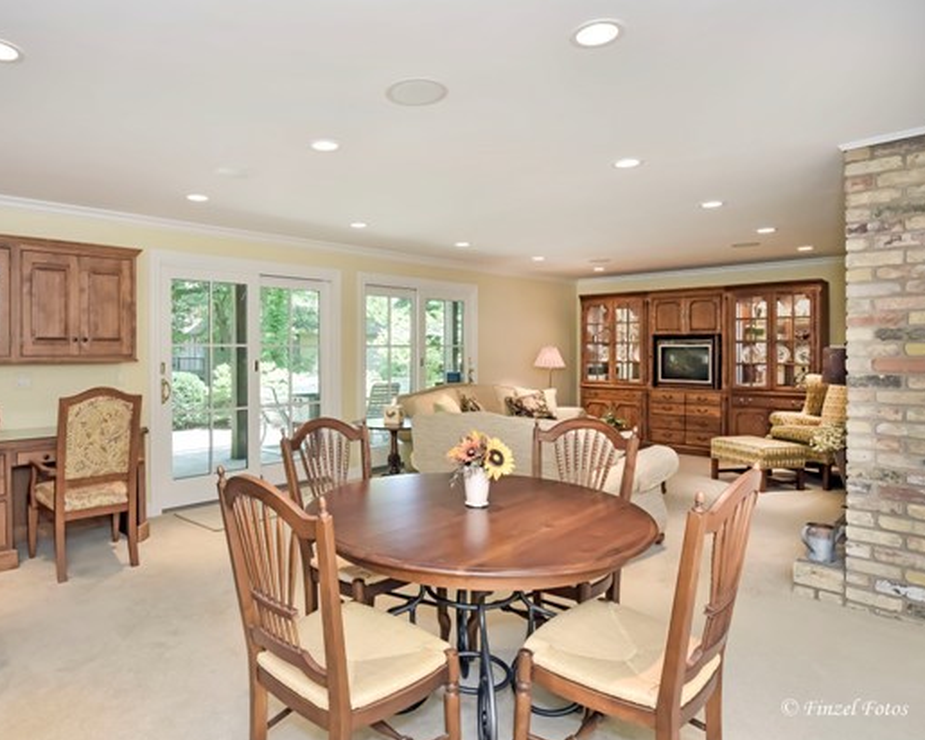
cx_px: 363
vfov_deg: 65.5
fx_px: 575
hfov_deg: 76.6
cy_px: 367
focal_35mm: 21
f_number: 8
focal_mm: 18
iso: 640
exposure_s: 1/60
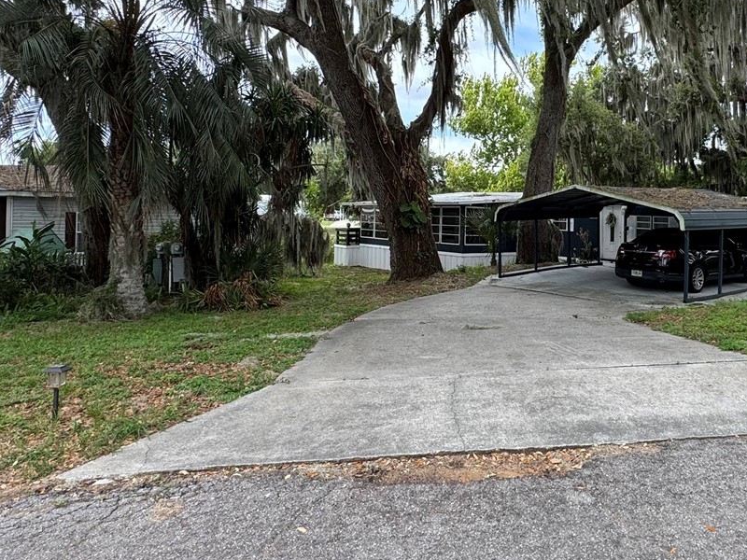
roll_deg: -1.3
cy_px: 199
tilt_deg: +0.9
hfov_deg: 61.7
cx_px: 506
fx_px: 604
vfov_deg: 49.1
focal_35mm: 28
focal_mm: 2.22
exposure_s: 1/414
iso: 40
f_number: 2.2
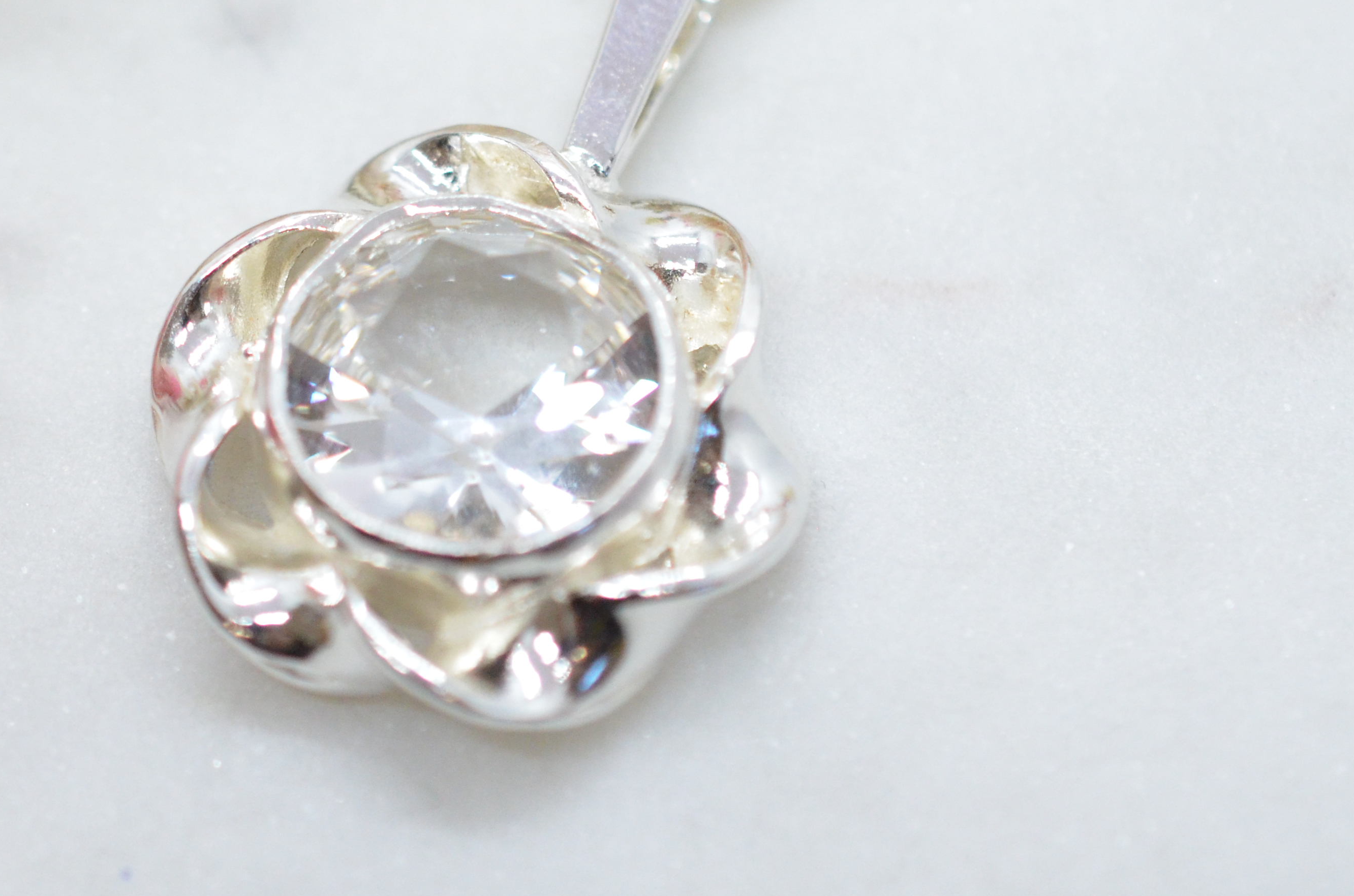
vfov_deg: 12.3
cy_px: 272
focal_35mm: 111
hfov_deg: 18.4
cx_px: 475
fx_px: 4166
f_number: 4
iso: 2500
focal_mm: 40
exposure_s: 1/1600
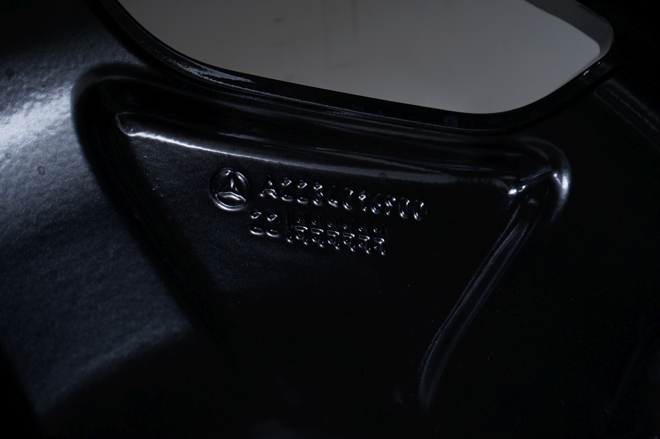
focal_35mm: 67
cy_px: 220
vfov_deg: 20.3
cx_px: 330
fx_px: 1227
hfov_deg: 30.1
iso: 250
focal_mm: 67
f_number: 7.1
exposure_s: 1/125
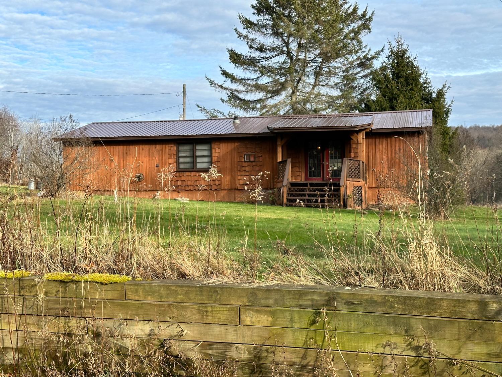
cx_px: 251
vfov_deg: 30.3
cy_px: 188
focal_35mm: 48
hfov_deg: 39.7
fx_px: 696
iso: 64
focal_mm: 6.86
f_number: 1.78
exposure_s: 1/1305
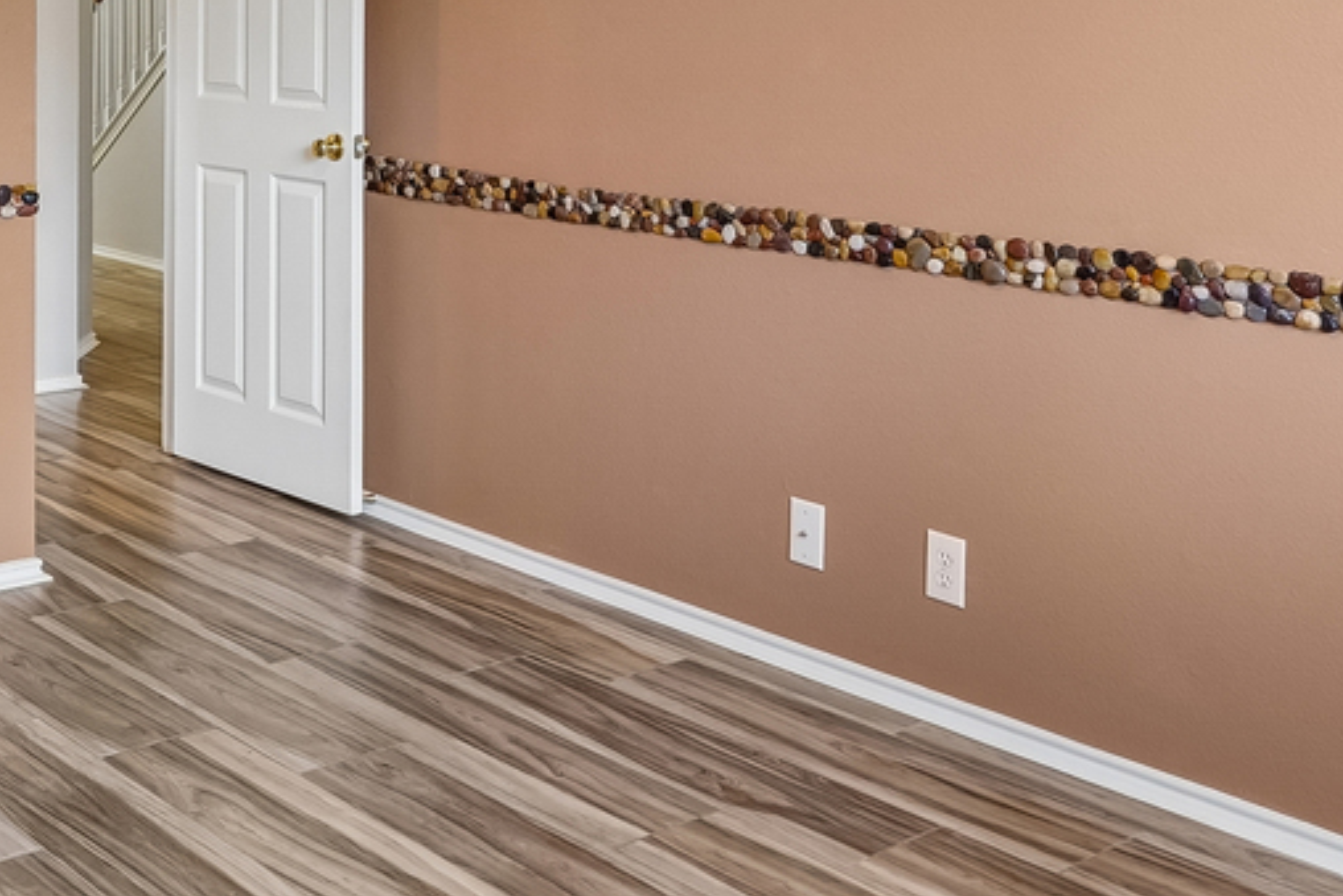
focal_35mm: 51
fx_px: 1903
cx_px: 323
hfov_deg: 37.8
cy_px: -16
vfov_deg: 25.1
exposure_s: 1/20
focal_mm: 16
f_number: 8
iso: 400
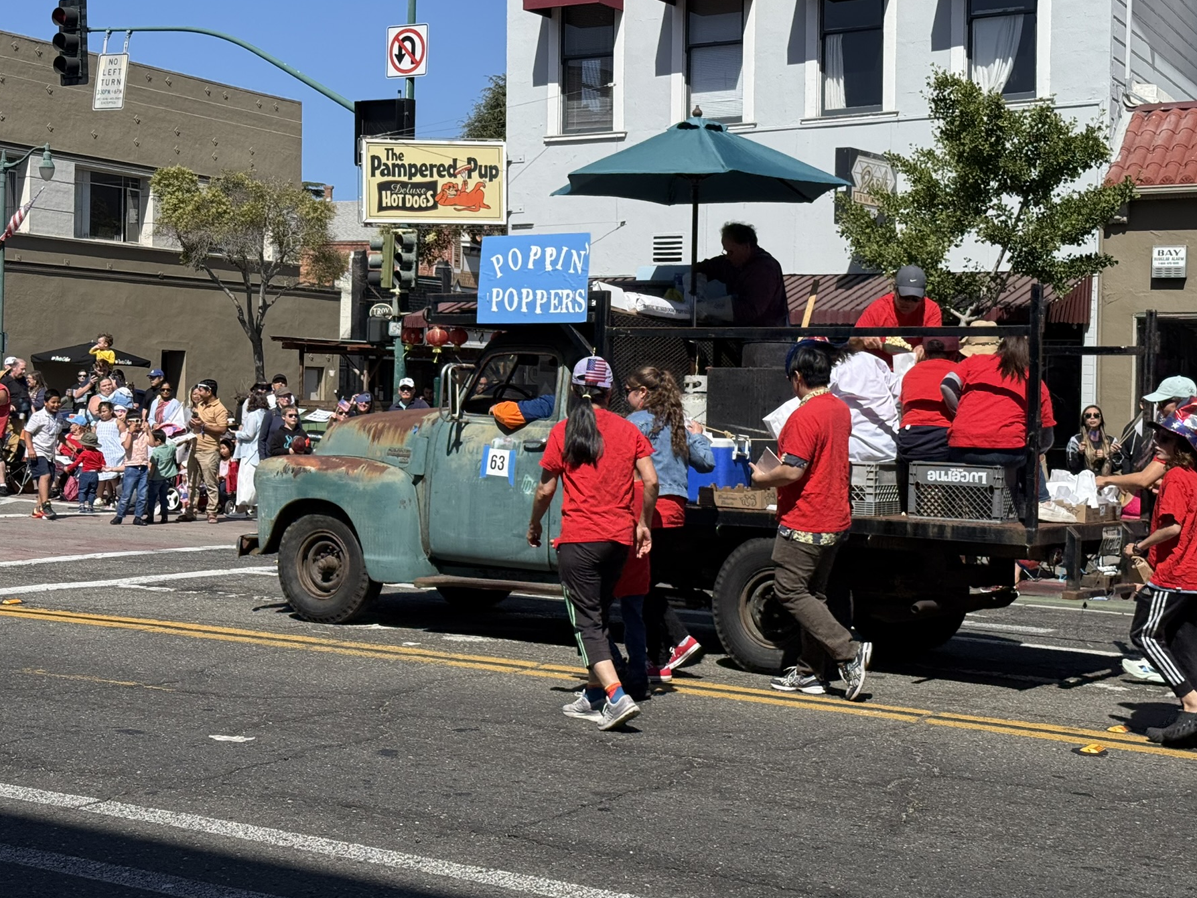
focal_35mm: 55
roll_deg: -0.4
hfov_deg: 34.9
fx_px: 1902
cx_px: 654
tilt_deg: +1.5
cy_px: 398
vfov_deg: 26.6
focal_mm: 6.76
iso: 64
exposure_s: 1/5587
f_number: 1.78
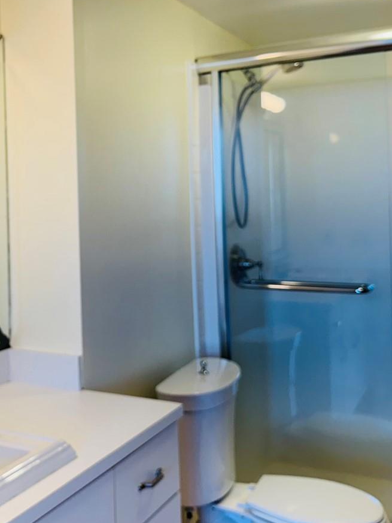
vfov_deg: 42.6
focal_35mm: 44
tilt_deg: +0.6
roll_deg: +1.3
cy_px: 198
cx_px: 67
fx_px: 664
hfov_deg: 31.8
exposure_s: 1/242
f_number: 1.78
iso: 64
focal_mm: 6.86
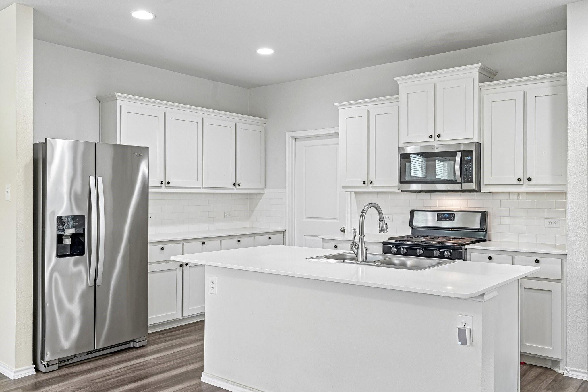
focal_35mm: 28
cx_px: 294
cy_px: 196
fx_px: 465
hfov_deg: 64.6
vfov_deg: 45.7
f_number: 8
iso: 400
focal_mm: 28.5
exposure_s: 1/13
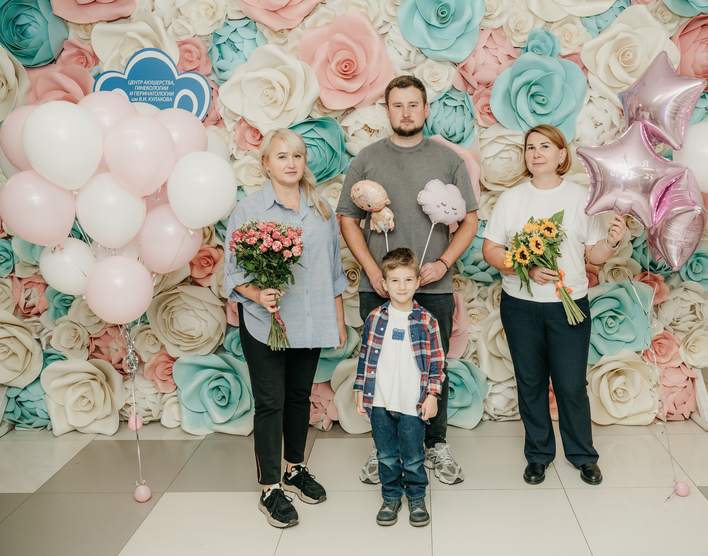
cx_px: 412
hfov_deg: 50.3
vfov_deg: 40.6
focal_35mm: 36
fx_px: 751
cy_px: 269
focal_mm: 30
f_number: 4
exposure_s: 1/160
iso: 400
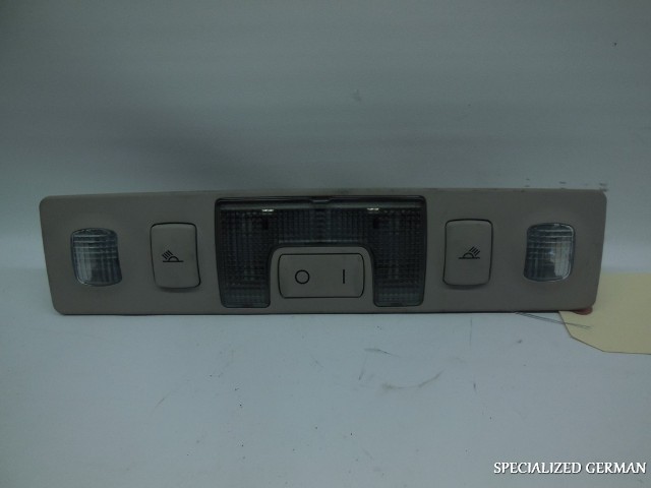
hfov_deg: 69.4
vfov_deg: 54.9
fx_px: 470
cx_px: 326
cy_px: 244
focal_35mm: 25
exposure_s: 1/320
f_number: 3.1
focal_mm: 4.5
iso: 125
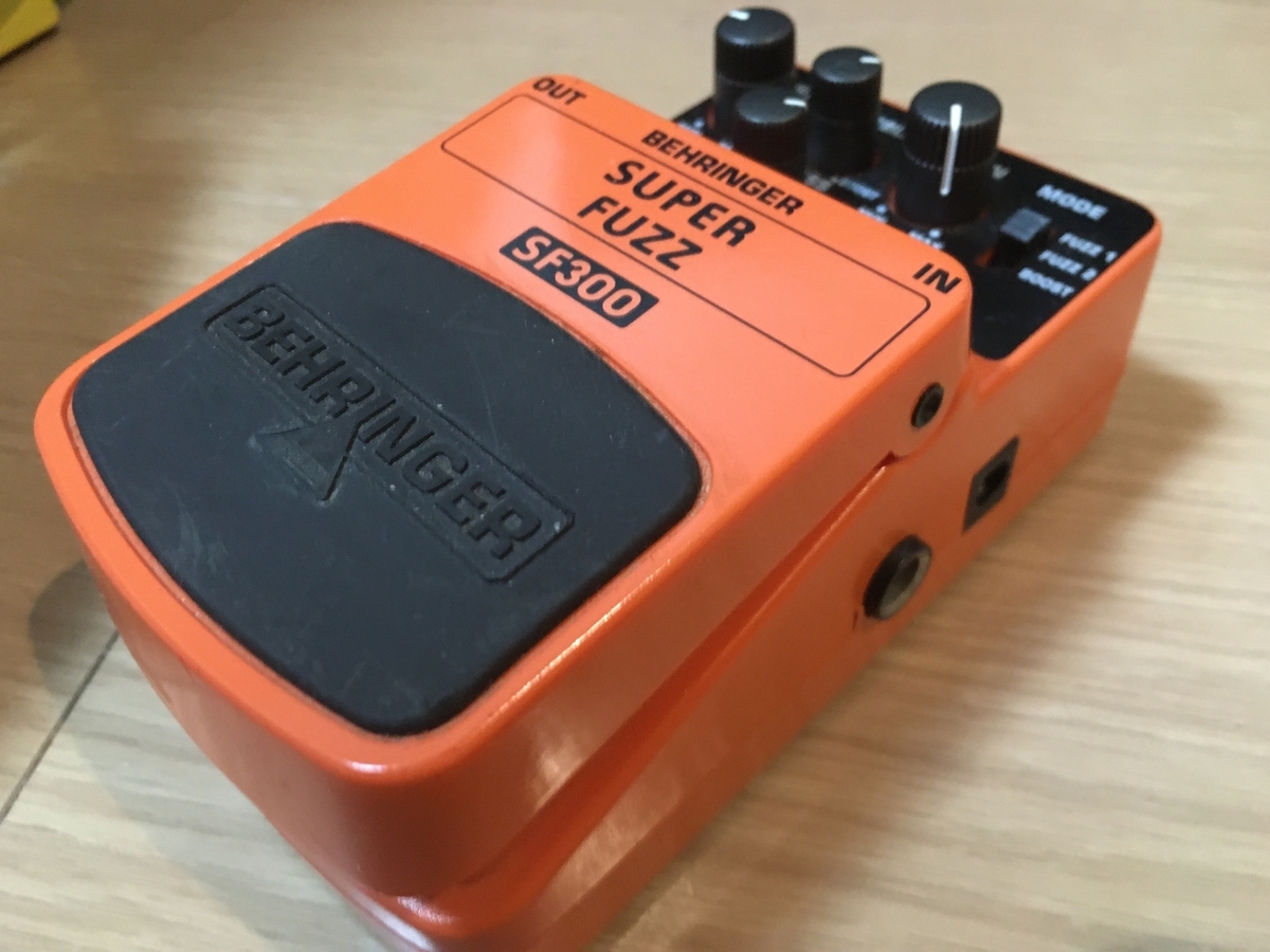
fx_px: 1064
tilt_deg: -47.8
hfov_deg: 61.7
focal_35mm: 29
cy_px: 476
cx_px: 635
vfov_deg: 48.2
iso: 400
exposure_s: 1/17
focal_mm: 4.15
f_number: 2.2
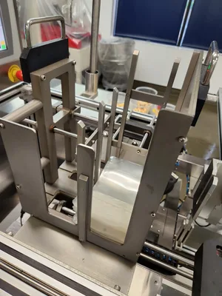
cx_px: 111
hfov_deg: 58.9
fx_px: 197
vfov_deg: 73.9
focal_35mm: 23
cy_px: 148
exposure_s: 1/180
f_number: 1.8
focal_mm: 5.4
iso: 125
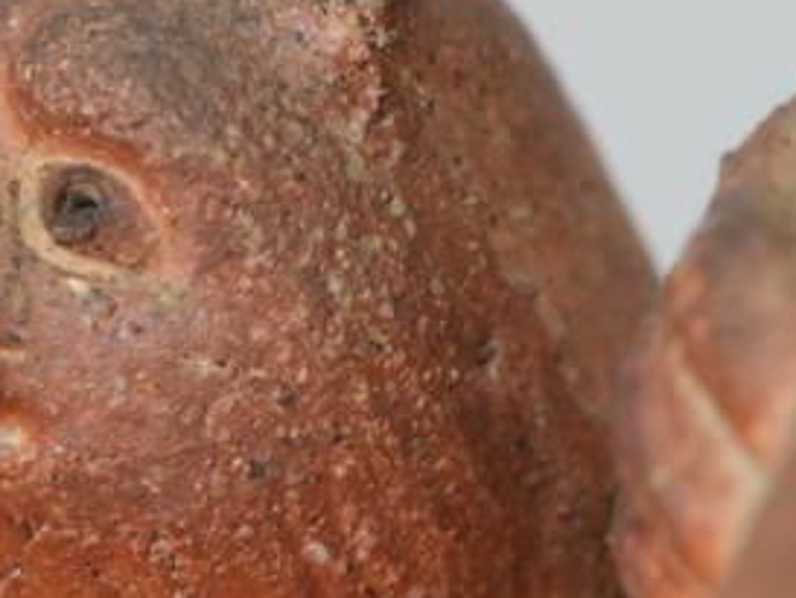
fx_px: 9225
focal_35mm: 401
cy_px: 325
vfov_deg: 3.7
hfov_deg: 4.9
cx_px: 388
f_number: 4
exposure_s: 1/125
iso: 1000
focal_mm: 105
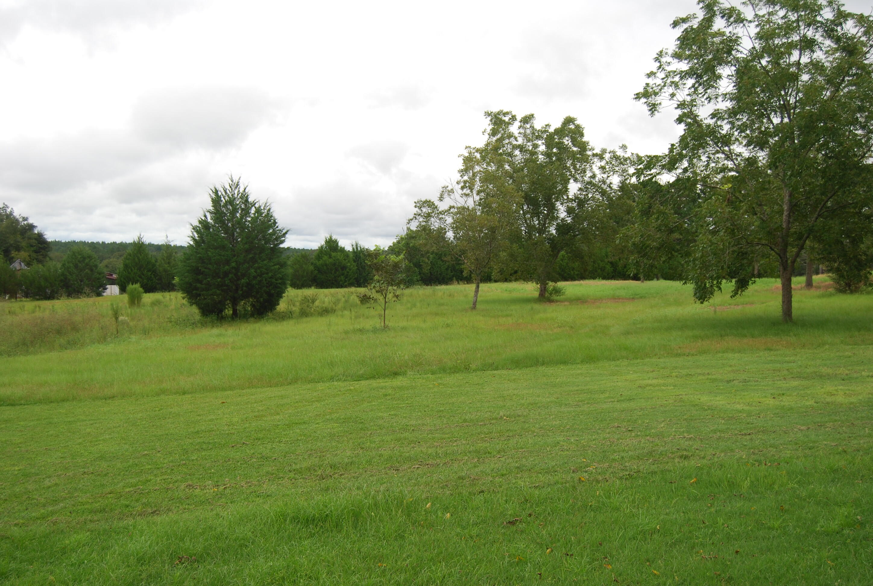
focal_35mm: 39
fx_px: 948
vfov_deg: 34.4
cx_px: 436
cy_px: 293
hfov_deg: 49.5
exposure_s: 1/200
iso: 100
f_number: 5
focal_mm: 26
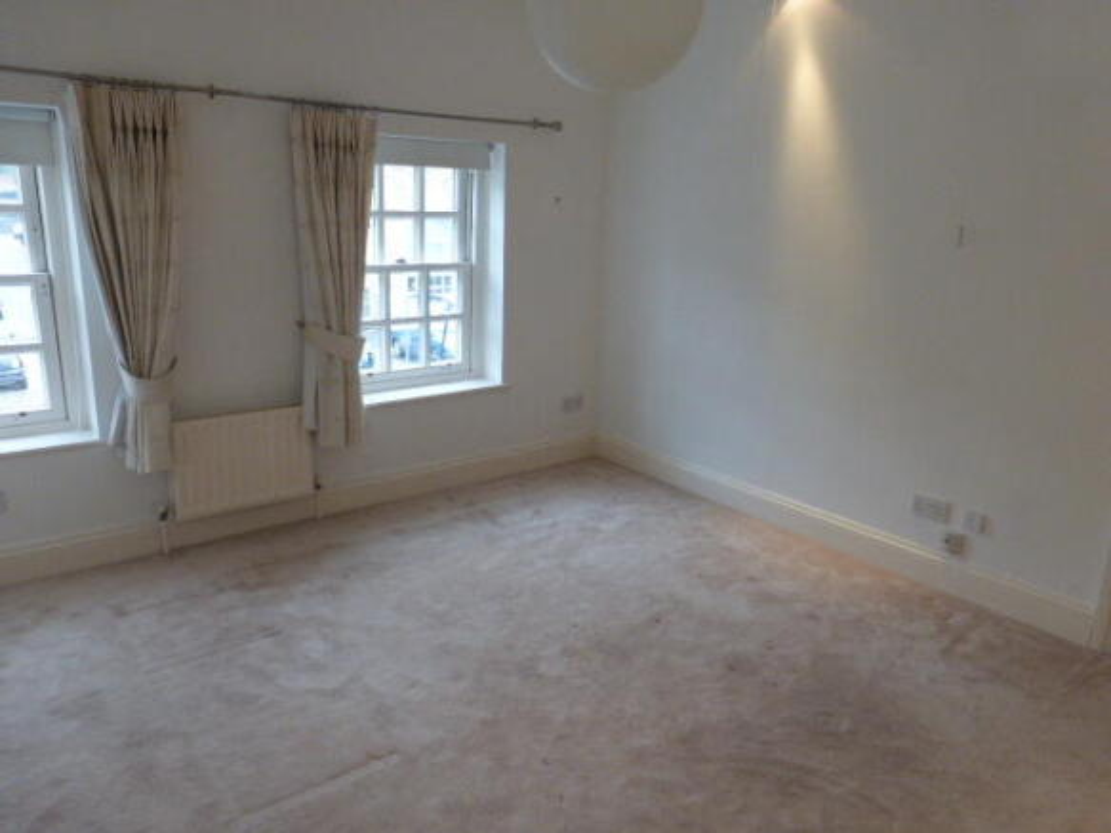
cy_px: 416
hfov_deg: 69.4
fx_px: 802
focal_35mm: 25
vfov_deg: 54.9
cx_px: 556
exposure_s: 1/60
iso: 250
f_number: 3.3
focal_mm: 4.3
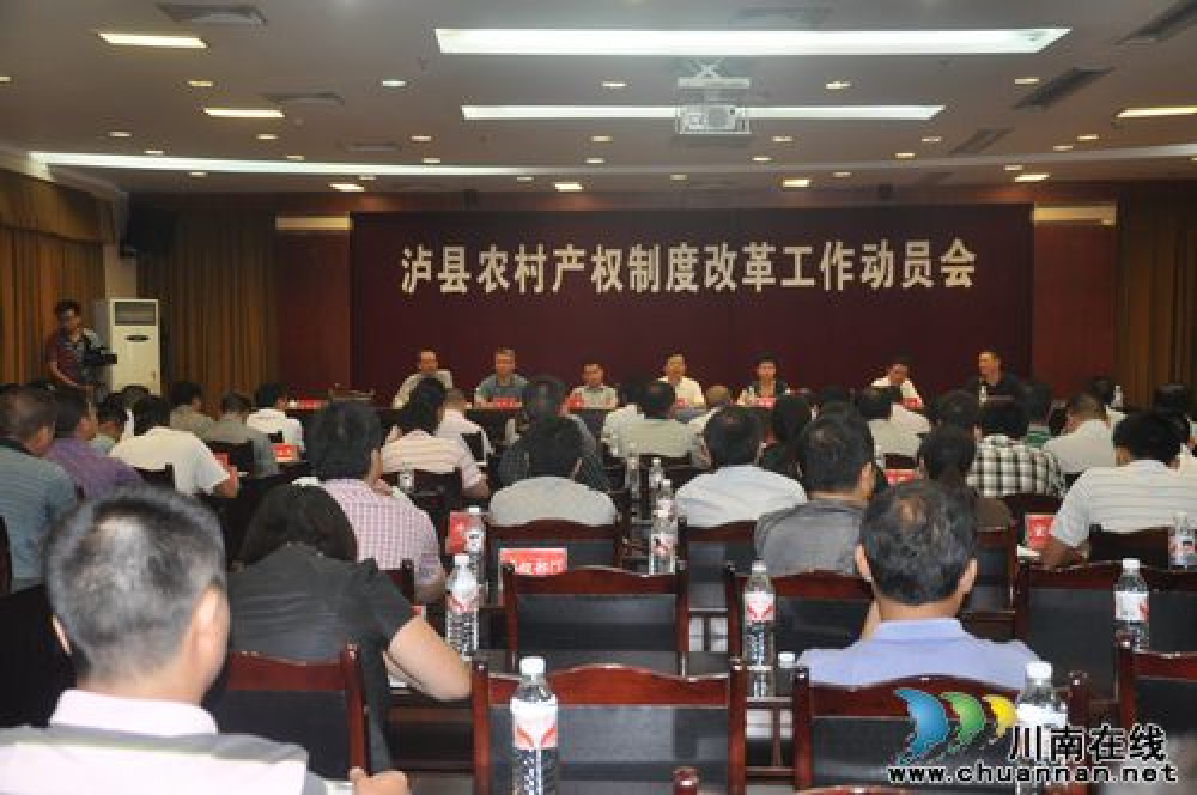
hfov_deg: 41.2
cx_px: 598
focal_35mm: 48
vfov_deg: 28.0
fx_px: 1594
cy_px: 398
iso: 800
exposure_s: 1/60
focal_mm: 32
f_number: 4.2
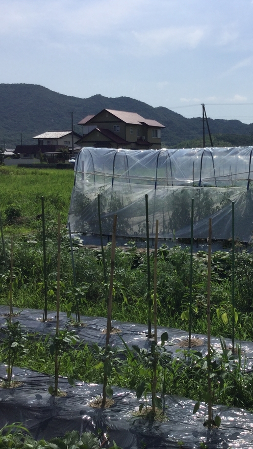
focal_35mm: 46
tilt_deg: -5.8
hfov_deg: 25.2
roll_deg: +0.5
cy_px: 220
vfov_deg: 44.6
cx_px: 225
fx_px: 548
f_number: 2.4
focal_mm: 3.3
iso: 25
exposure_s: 1/3401
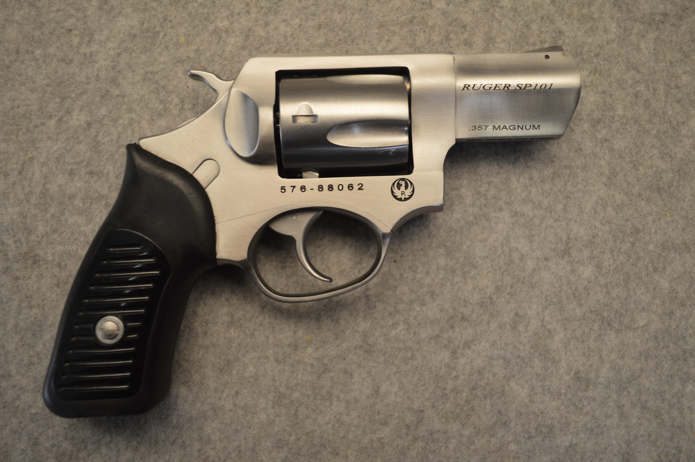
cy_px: 231
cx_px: 348
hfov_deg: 62.0
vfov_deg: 43.5
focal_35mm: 30
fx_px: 579
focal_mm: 20
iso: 400
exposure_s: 1/30
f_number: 3.8
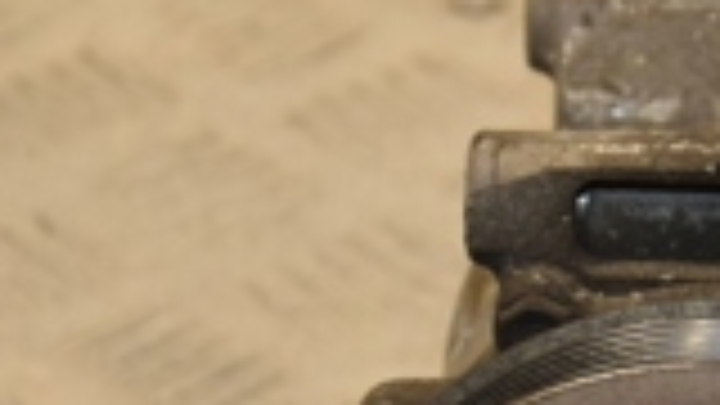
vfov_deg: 3.3
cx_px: 868
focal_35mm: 364
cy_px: 482
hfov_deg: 5.9
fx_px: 6949
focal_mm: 58
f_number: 5
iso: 800
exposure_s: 1/160
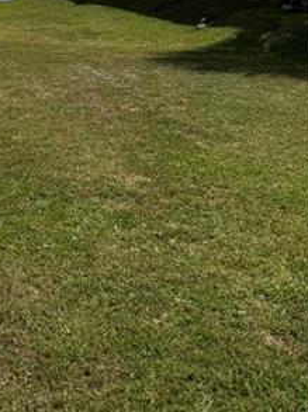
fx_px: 749
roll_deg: -2.2
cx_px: -90
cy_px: -60
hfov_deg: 21.1
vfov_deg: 27.6
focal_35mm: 63
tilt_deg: +1.7
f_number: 1.78
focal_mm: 6.76
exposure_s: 1/10309
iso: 80
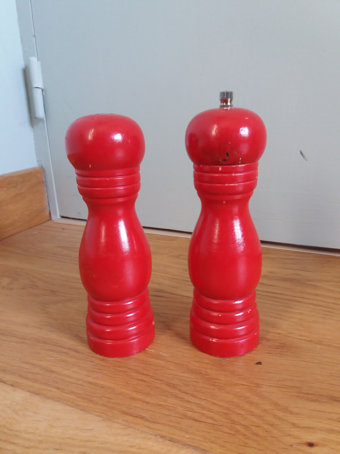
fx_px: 367
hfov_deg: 49.7
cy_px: 227
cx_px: 170
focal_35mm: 28
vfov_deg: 63.4
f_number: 1.9
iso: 160
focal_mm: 3.7
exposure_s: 1/20
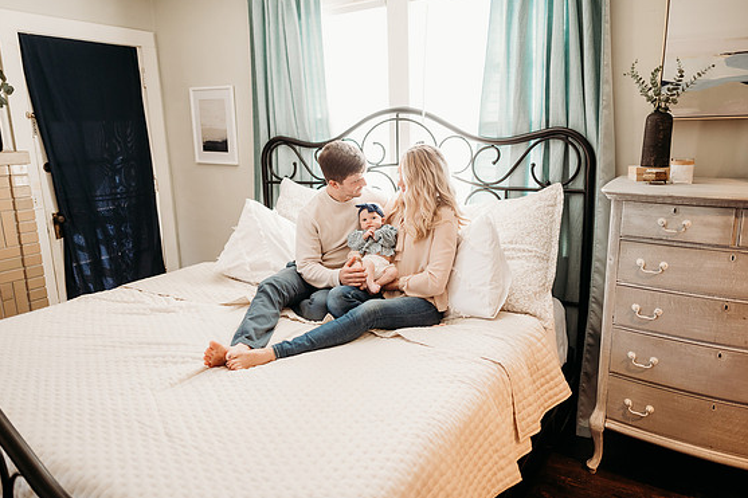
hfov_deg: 71.5
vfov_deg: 51.2
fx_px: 519
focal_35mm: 25
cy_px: 241
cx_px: 377
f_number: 2.2
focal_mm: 24
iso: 640
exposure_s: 1/100
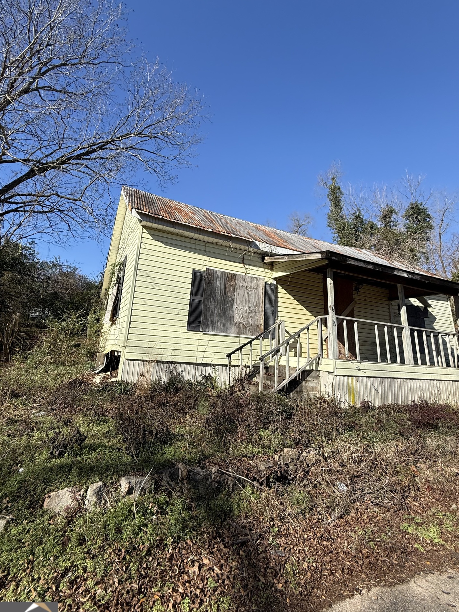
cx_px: 225
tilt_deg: +16.7
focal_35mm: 17
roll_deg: -3.6
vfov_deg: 90.6
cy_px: 267
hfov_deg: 74.7
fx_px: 301
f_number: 2.2
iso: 50
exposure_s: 1/2092
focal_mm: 2.22
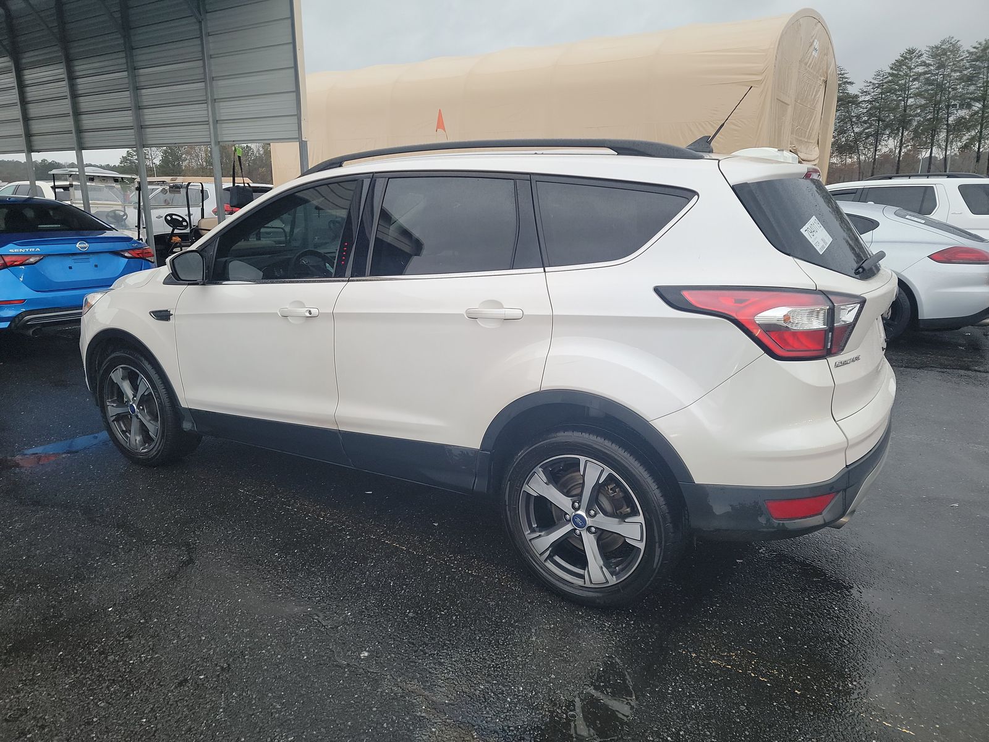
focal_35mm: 24
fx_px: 686
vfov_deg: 56.8
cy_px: 371
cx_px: 494
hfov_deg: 71.6
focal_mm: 6.7
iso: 110
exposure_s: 1/59
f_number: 1.8
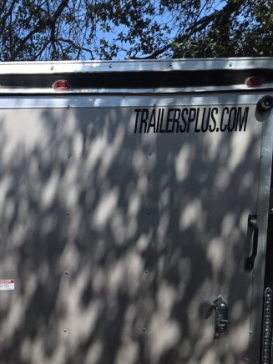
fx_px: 568
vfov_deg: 33.1
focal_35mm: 54
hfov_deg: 25.0
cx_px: -31
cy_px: 349
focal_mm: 5.4
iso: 25
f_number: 1.8
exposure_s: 1/1347
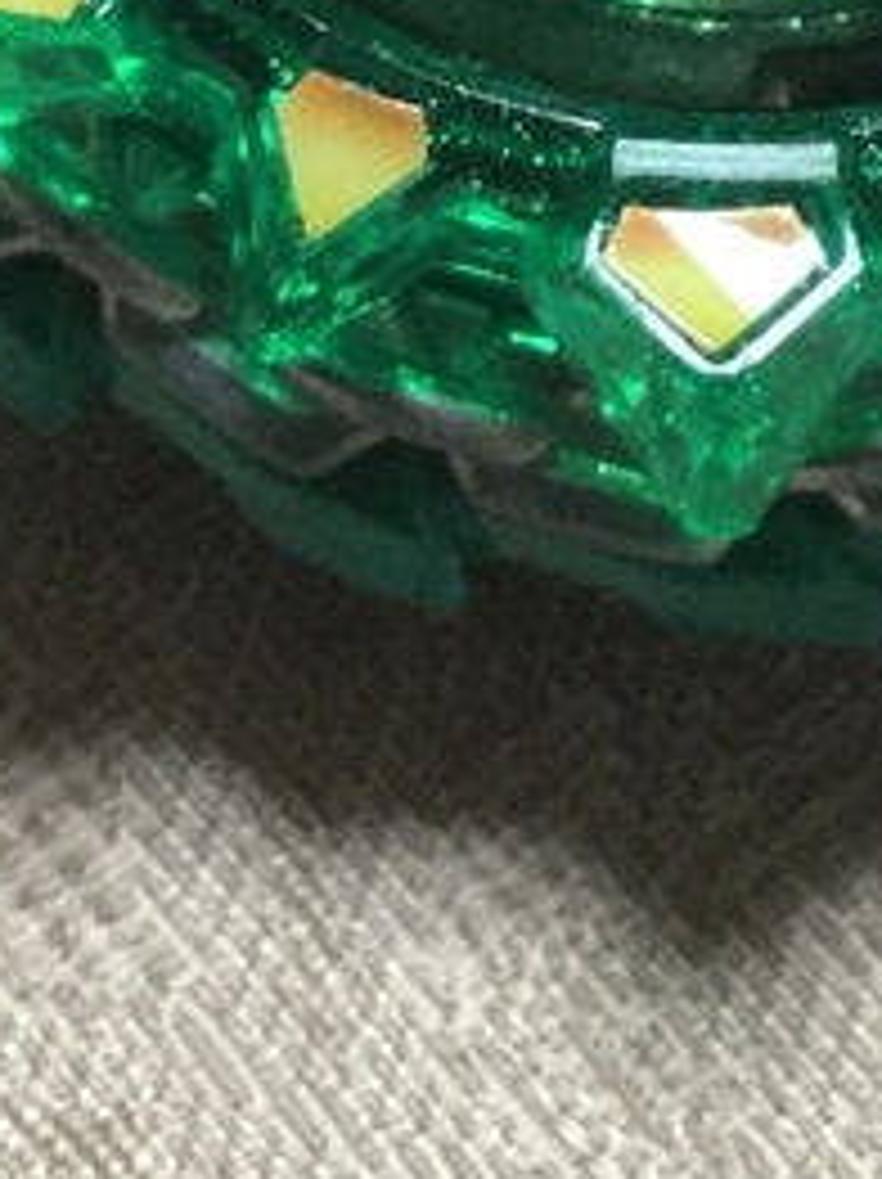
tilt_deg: -51.3
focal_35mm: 142
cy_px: -140
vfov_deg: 13.6
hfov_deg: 10.4
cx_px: 742
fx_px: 4832
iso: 160
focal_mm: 3.3
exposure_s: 1/30
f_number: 2.4
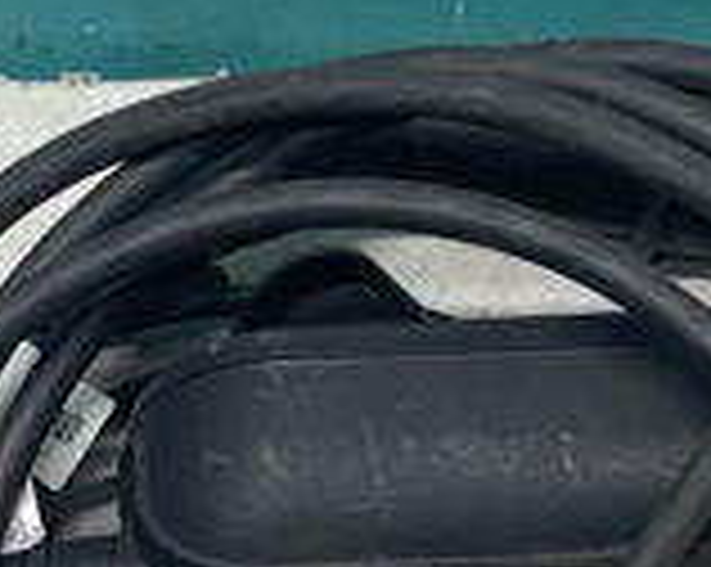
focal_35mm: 103
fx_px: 2165
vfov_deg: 14.6
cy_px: 587
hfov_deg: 18.6
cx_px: 468
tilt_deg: -54.3
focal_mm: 4.2
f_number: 1.6
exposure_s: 1/100
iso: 100
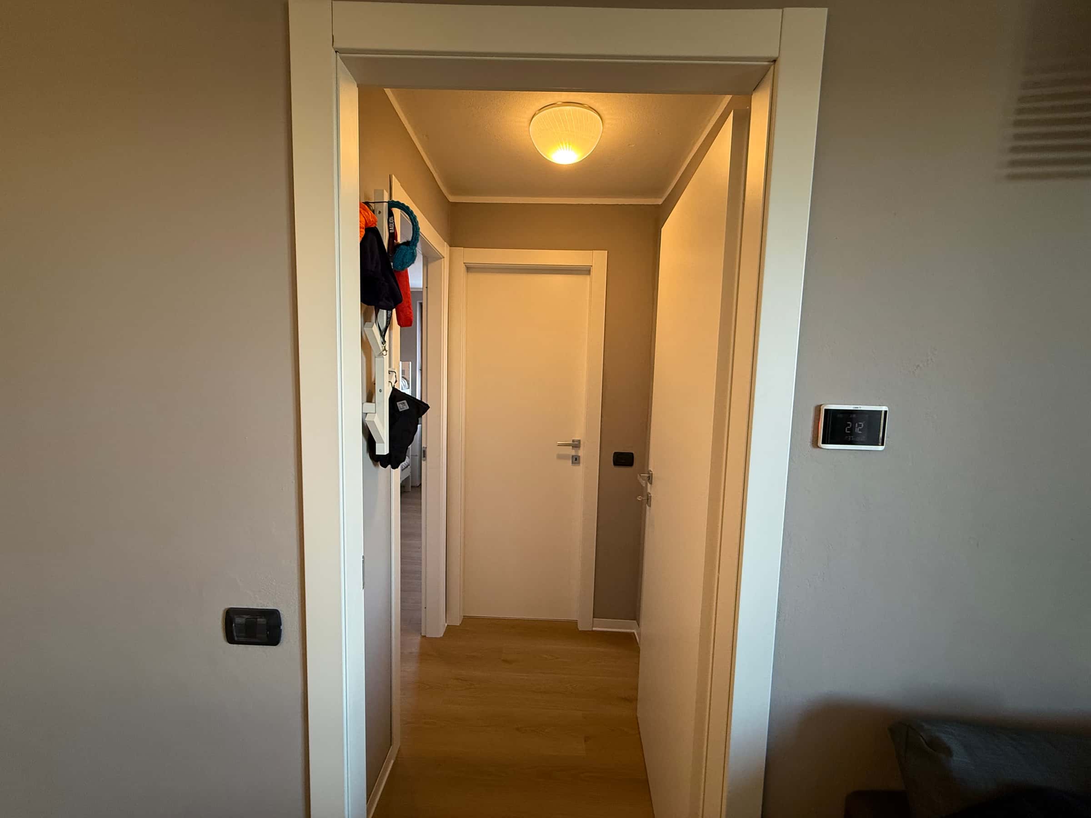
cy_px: 409
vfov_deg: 85.7
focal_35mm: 14
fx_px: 441
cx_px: 546
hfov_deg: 102.1
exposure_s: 1/100
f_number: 2.2
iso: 250
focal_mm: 2.22
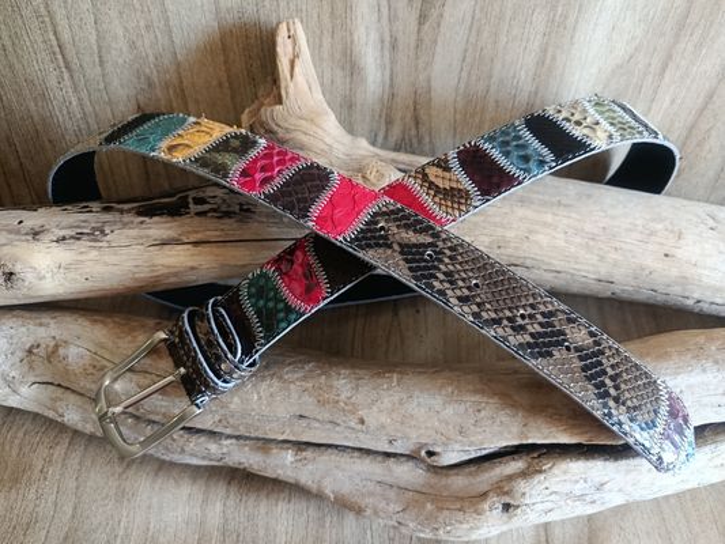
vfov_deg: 56.8
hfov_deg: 71.6
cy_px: 272
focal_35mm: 24
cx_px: 362
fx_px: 503
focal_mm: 5.24
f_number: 1.7
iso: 1029
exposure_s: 1/25
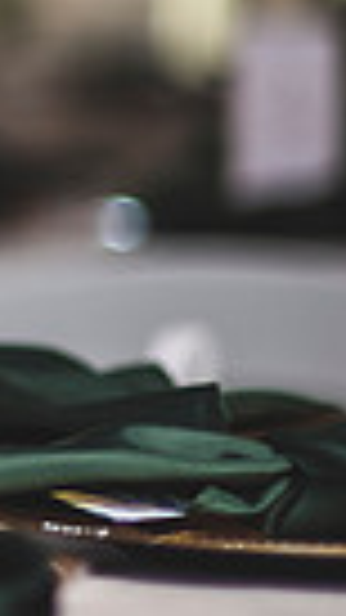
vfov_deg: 5.7
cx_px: -930
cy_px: -38
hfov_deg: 3.1
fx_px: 6185
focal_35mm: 379
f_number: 1.8
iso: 200
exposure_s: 1/200
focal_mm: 85
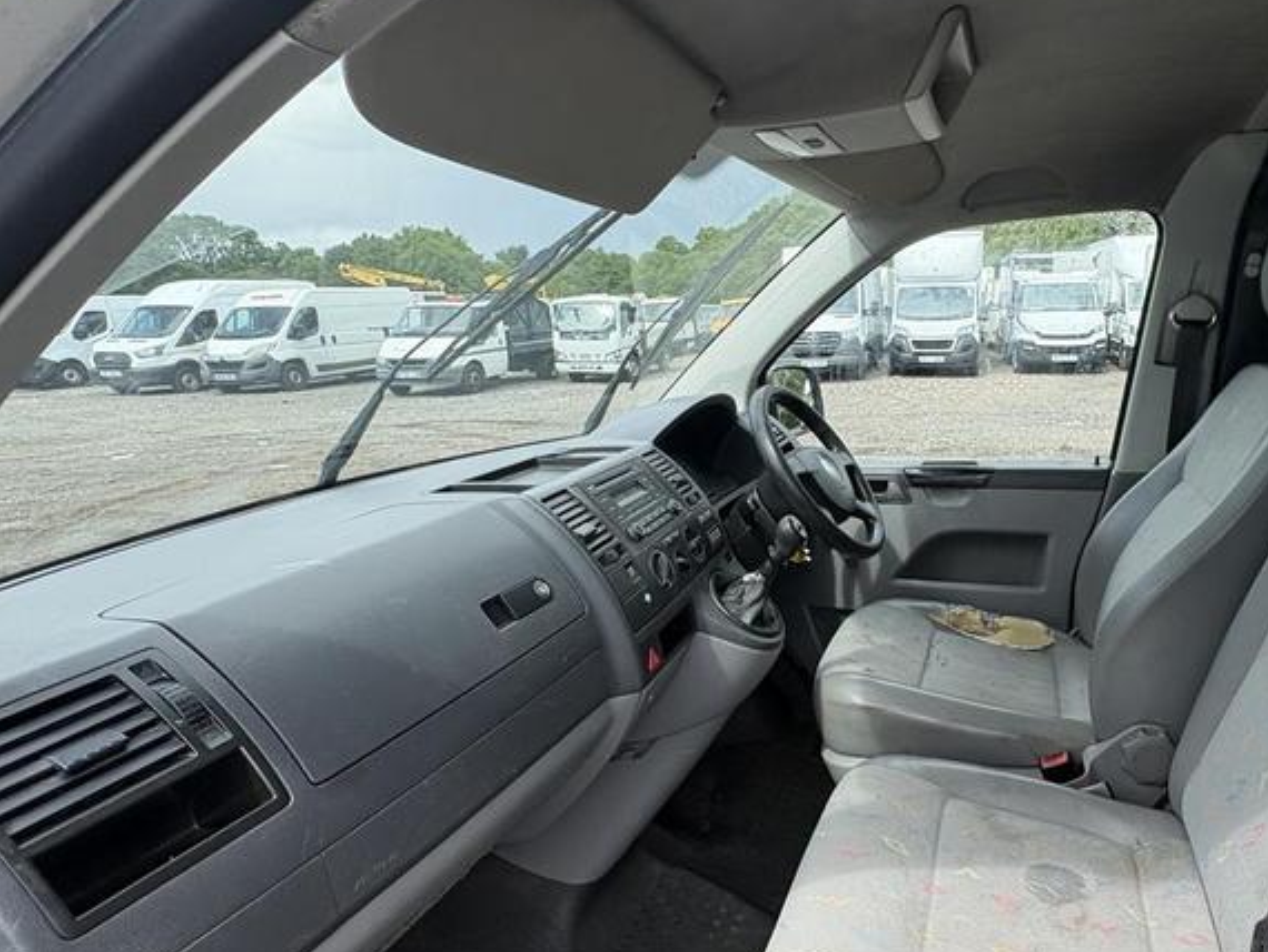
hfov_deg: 74.6
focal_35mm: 22
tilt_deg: -15.6
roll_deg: -0.9
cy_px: 503
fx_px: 806
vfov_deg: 61.1
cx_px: 816
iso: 64
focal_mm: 2.22
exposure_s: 1/787
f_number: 2.2
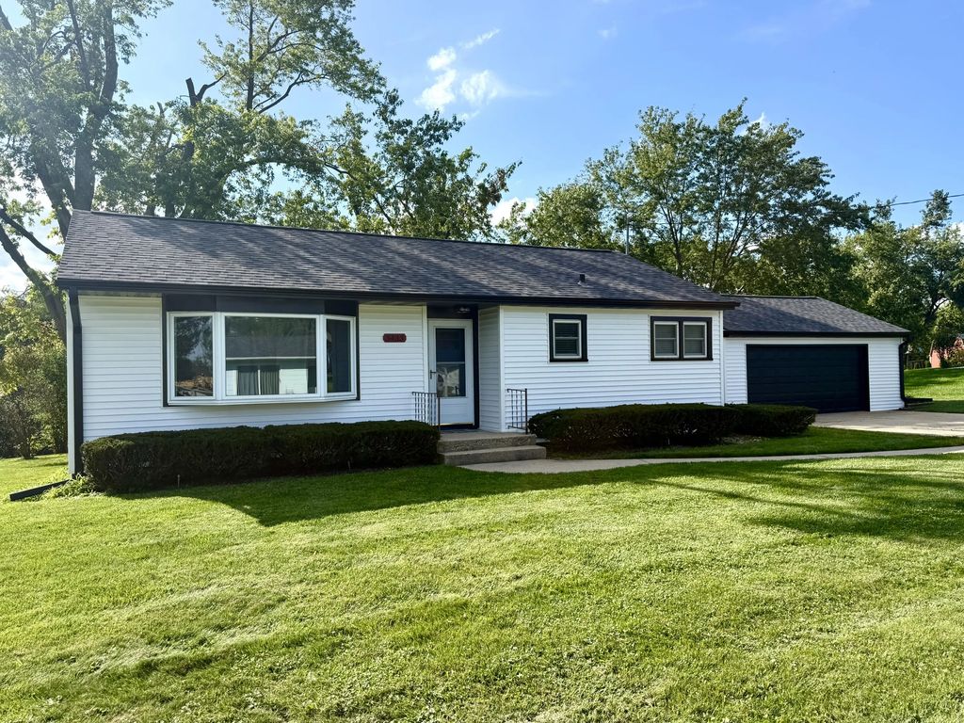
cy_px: 362
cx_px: 482
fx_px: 668
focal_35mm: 24
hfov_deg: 71.6
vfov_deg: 56.8
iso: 80
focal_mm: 6.76
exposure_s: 1/3279
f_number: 1.78
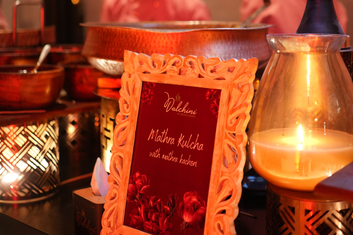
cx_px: 176
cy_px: 39
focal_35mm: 53
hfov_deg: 37.5
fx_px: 520
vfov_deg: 25.0
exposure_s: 1/100
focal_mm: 35
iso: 1000
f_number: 1.8
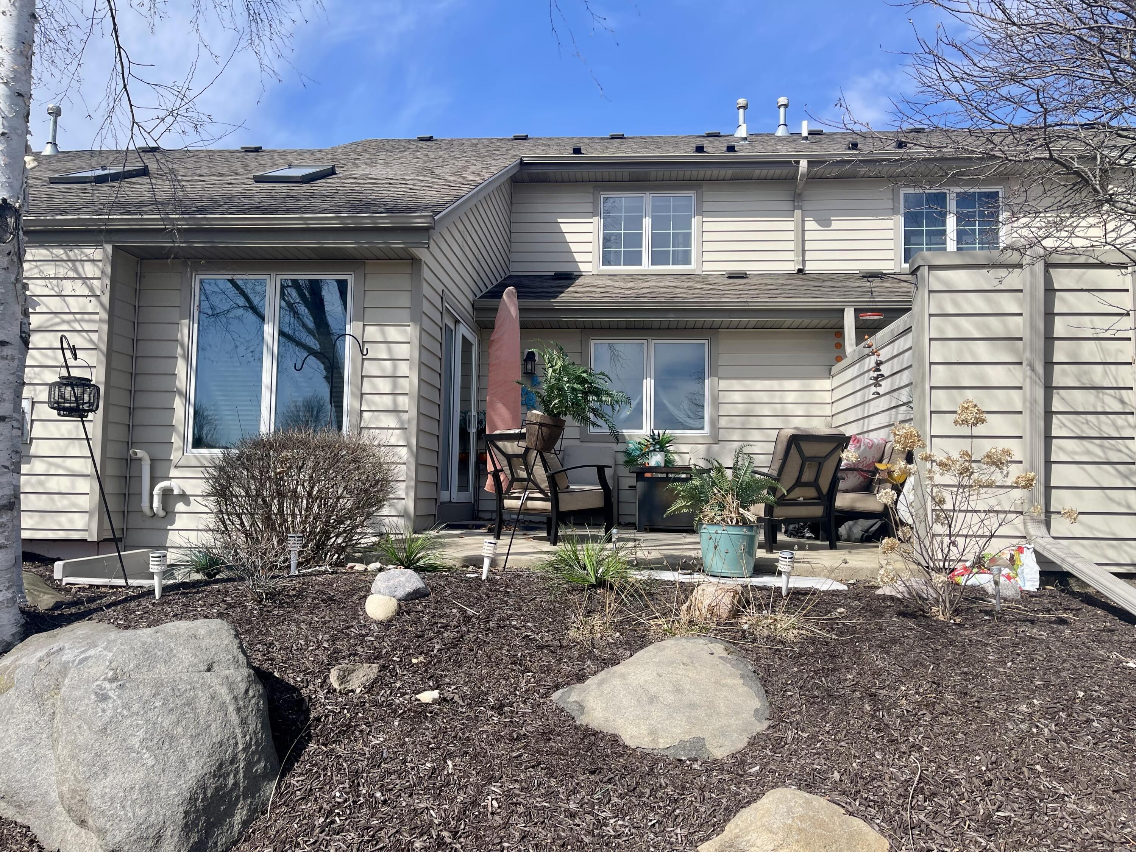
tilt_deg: +4.1
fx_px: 820
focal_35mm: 25
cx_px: 568
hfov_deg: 69.4
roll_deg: -0.9
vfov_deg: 54.9
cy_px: 426
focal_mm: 5.1
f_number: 1.6
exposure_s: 1/2786
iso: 32
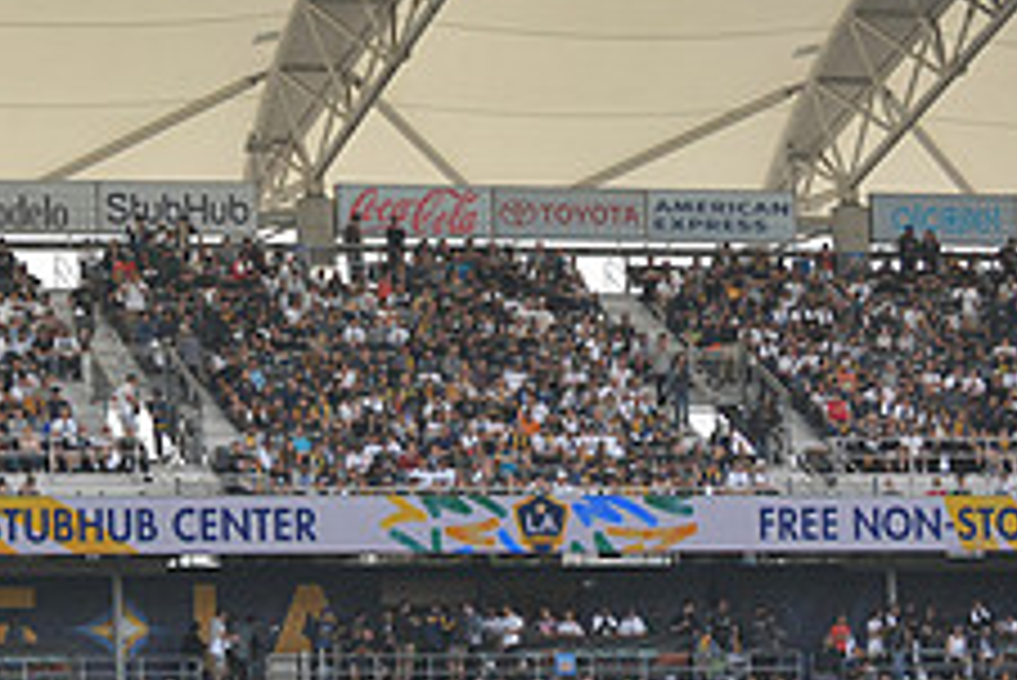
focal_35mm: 205
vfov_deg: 6.7
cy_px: 549
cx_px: -243
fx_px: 5795
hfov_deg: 9.9
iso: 320
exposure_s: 1/2500
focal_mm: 80
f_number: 3.5
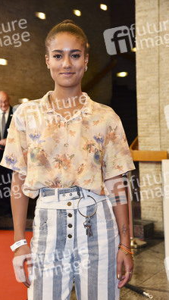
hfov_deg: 16.3
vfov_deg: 28.6
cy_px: 151
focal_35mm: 74
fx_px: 589
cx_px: 74
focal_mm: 70
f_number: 5.6
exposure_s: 1/125
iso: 1000
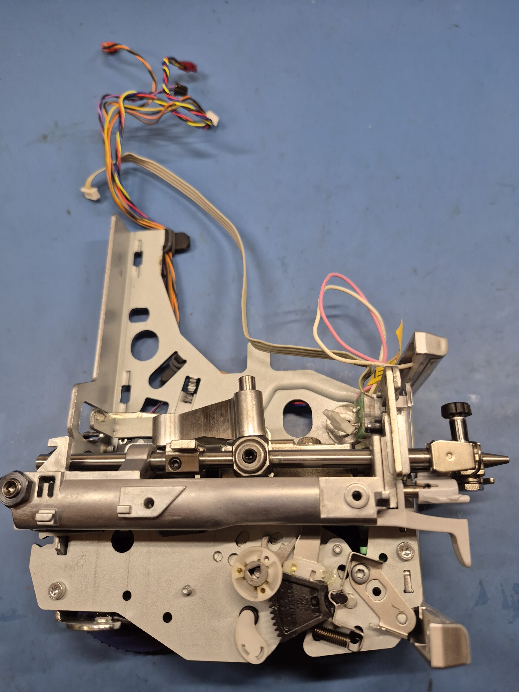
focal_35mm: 23
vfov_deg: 73.9
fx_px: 460
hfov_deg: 58.9
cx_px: 260
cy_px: 346
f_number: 1.8
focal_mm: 5.4
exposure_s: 1/120
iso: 200
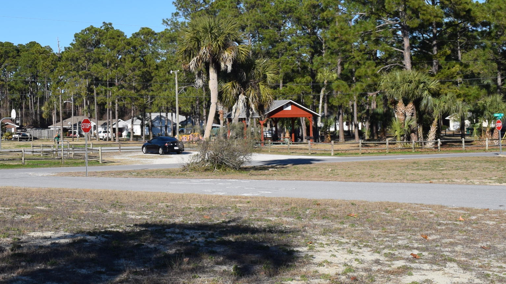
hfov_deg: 36.3
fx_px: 738
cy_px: 101
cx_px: 89
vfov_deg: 21.8
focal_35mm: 55
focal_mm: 18
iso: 200
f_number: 10
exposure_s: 1/400
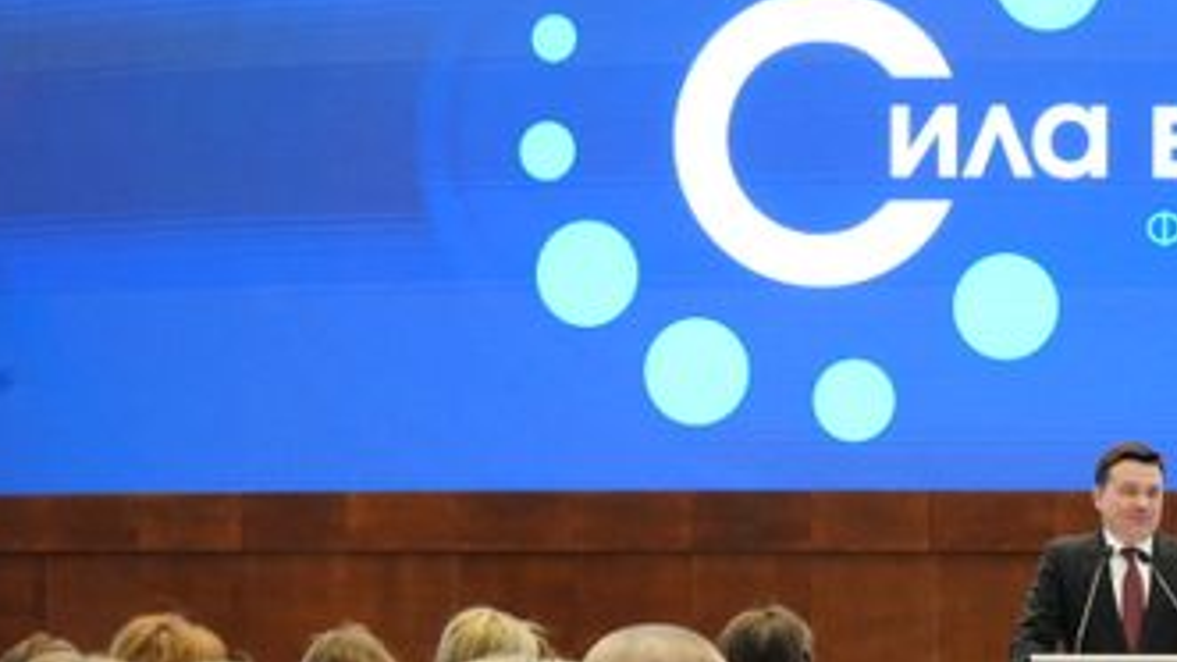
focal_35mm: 97
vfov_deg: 12.2
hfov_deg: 21.7
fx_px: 3027
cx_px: 969
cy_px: 815
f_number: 9
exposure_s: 1/30
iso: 3200
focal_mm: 44
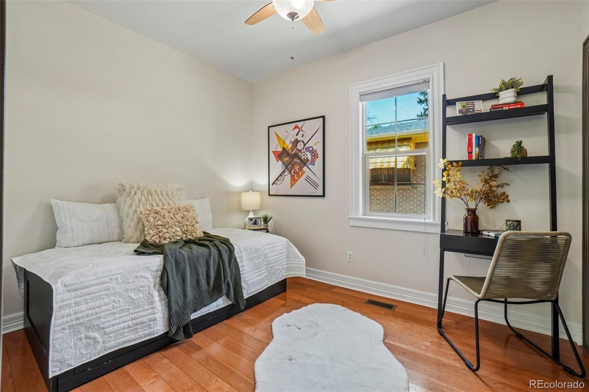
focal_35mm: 15
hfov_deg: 100.4
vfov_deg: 77.3
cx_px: 294
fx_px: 245
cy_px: 196
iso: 400
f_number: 8
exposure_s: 1/25
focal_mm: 10
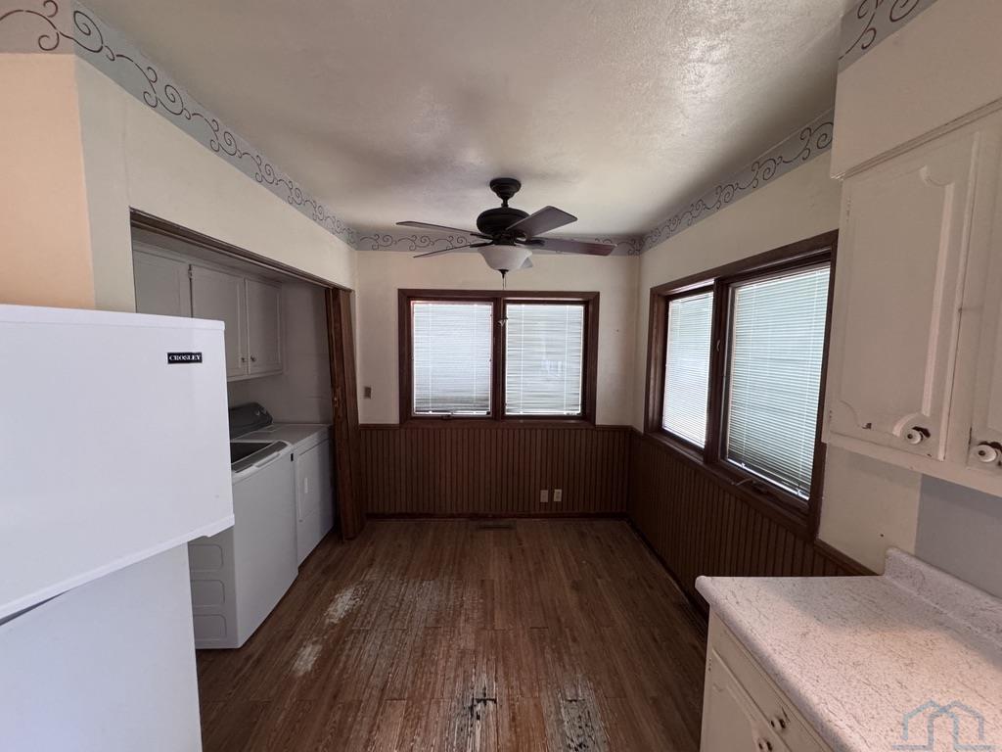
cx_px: 501
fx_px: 405
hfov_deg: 102.1
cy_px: 376
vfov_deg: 85.7
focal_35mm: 14
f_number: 2.2
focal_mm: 2.22
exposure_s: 1/60
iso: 320
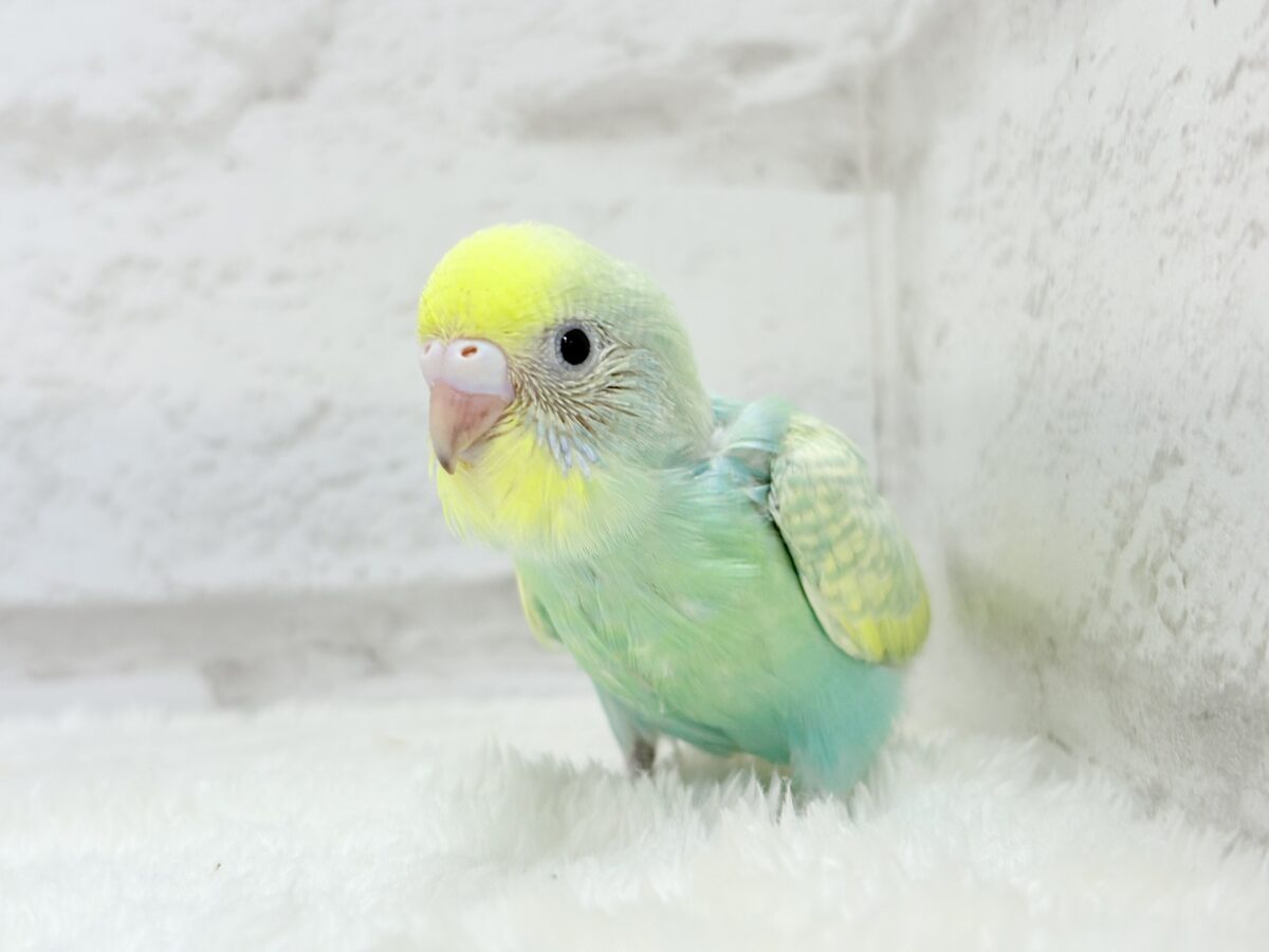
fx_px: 1906
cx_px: 634
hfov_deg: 36.8
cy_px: 476
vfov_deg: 28.0
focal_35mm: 52
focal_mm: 5.96
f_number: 1.6
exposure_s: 1/50
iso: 40
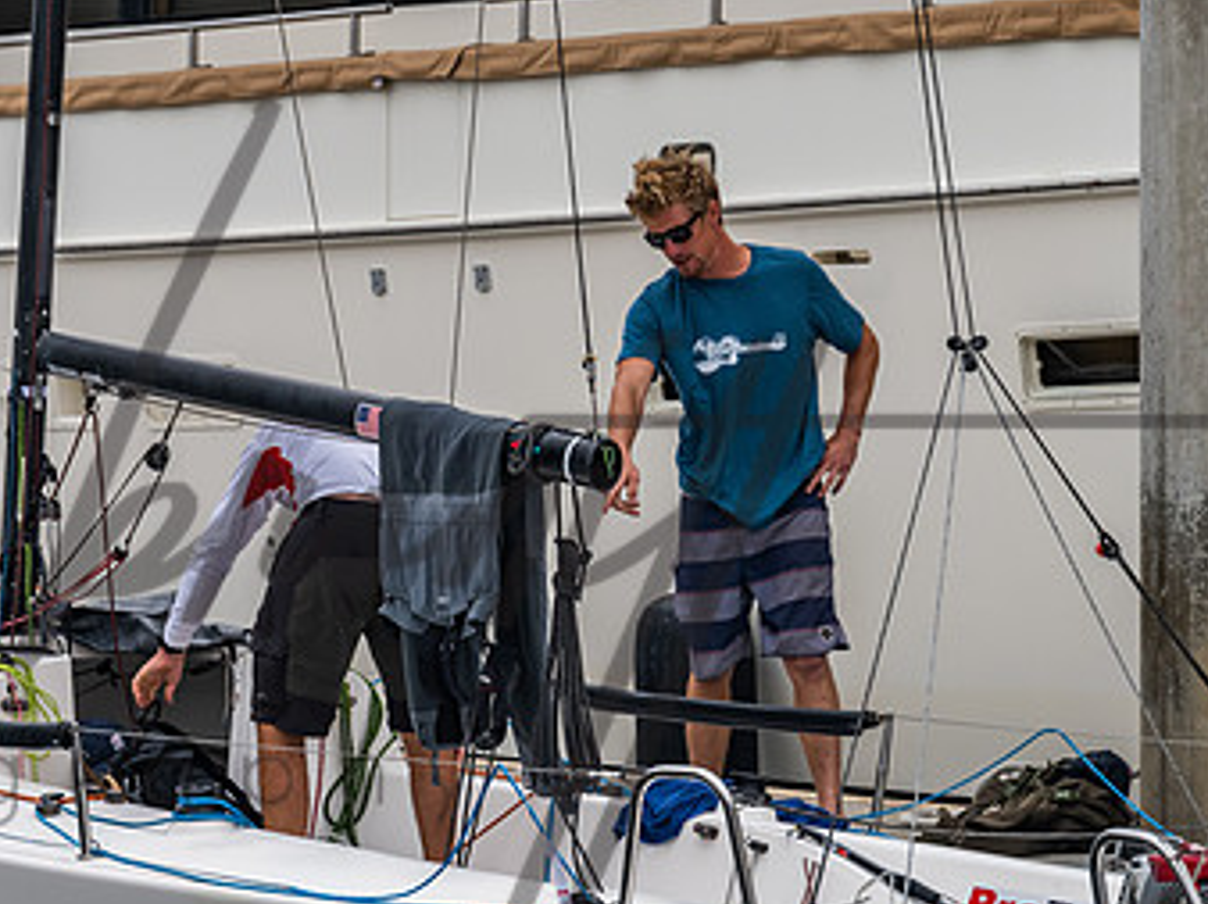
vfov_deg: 7.8
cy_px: 506
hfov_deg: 10.4
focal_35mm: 190
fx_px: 6626
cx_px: 315
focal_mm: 115
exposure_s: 1/640
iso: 400
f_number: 6.3
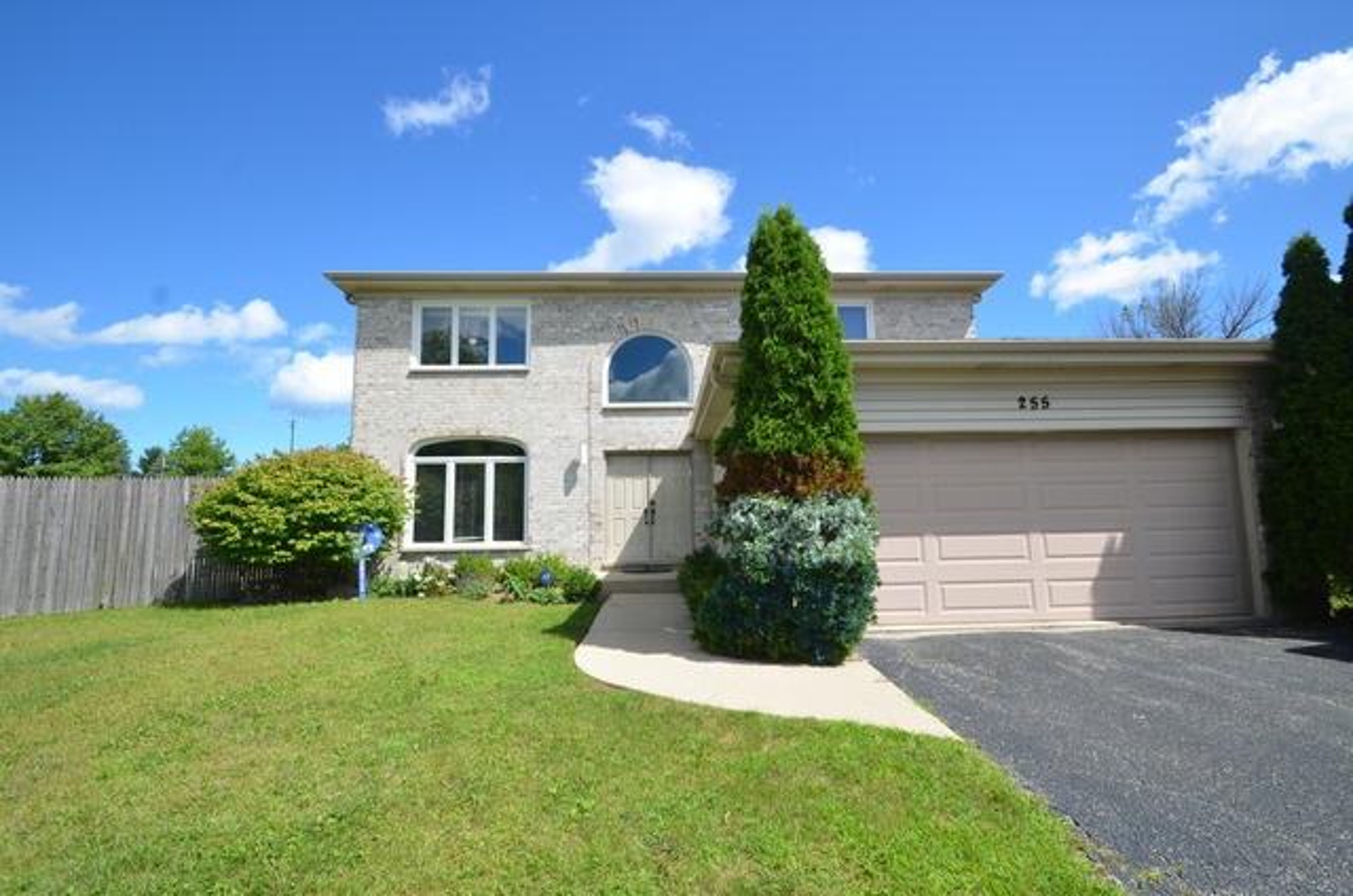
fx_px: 563
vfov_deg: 77.1
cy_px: 448
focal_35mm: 15
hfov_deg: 100.5
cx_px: 676
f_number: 8
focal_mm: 10
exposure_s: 1/250
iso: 125
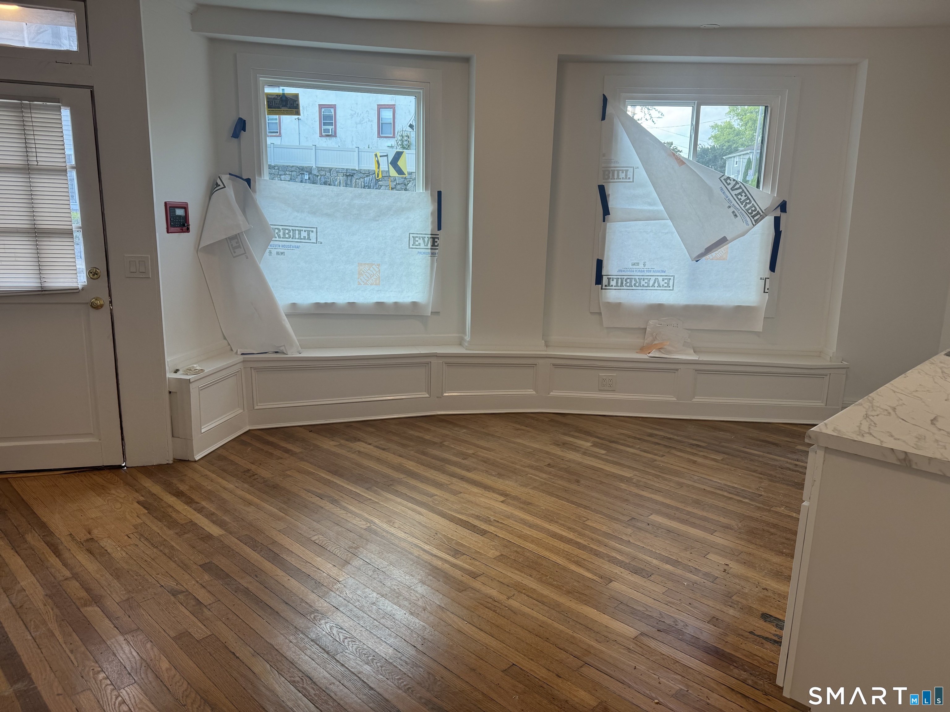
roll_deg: -1.7
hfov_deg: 71.6
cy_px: 356
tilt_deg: -12.1
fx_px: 659
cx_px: 475
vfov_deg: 56.8
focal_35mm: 24
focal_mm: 6.76
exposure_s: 1/120
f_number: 1.78
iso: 50
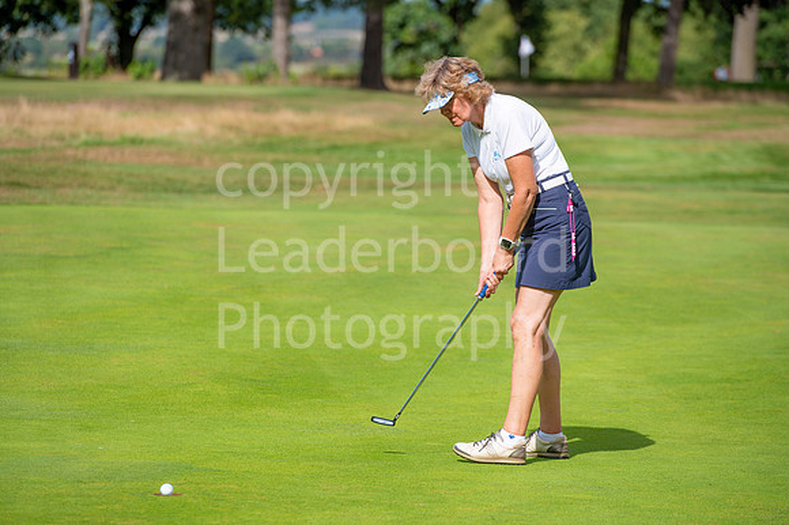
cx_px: 394
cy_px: 262
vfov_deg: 6.9
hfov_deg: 10.3
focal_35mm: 200
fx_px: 4381
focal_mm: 200
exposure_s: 1/1250
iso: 160
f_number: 5.6
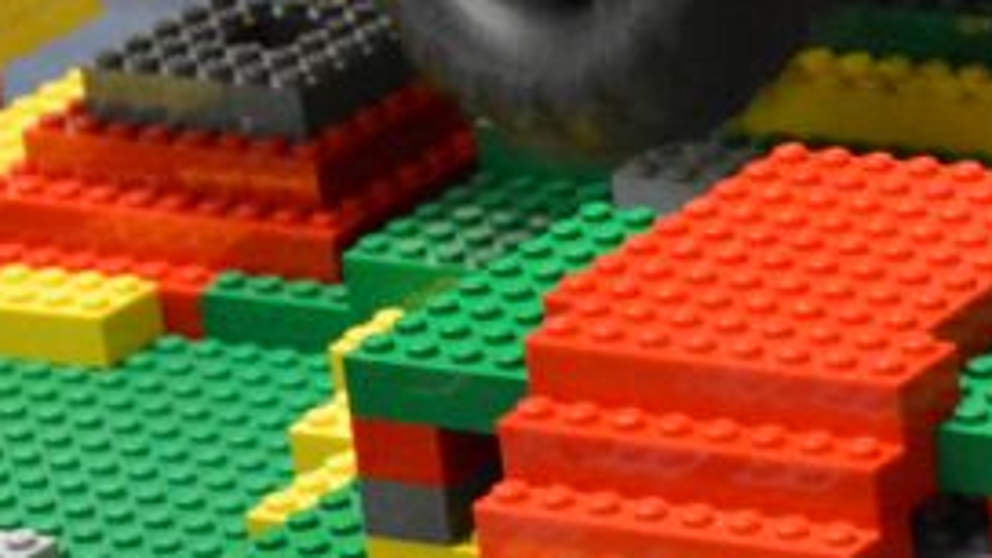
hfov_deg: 7.7
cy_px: -314
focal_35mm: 273
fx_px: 7170
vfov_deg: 4.4
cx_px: 1636
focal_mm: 35
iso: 3200
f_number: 4.5
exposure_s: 1/20
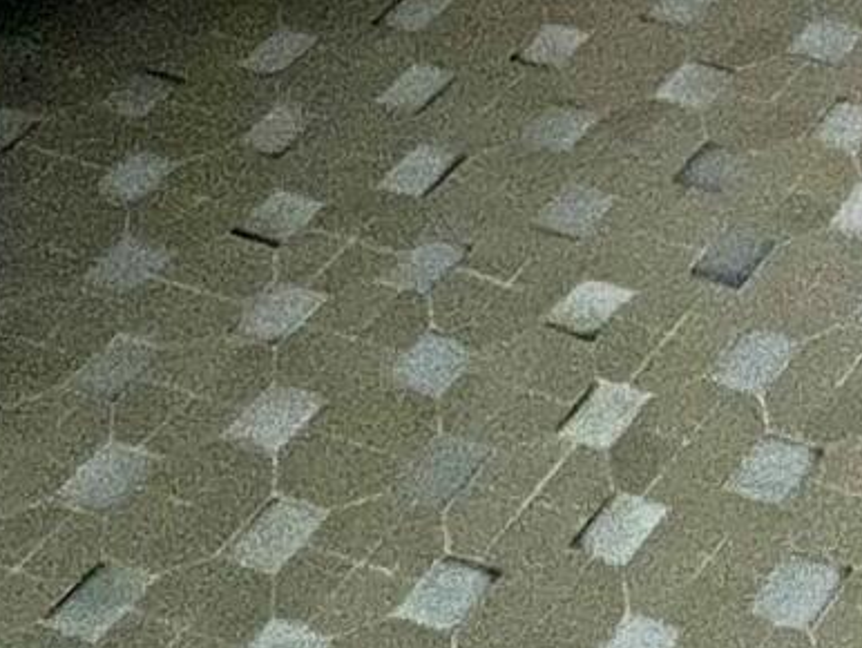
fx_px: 2517
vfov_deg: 9.6
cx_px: 1639
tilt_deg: -7.6
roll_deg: +0.3
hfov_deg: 15.9
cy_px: -1531
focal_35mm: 101
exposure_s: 1/122
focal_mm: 1.57
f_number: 1.8
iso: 125
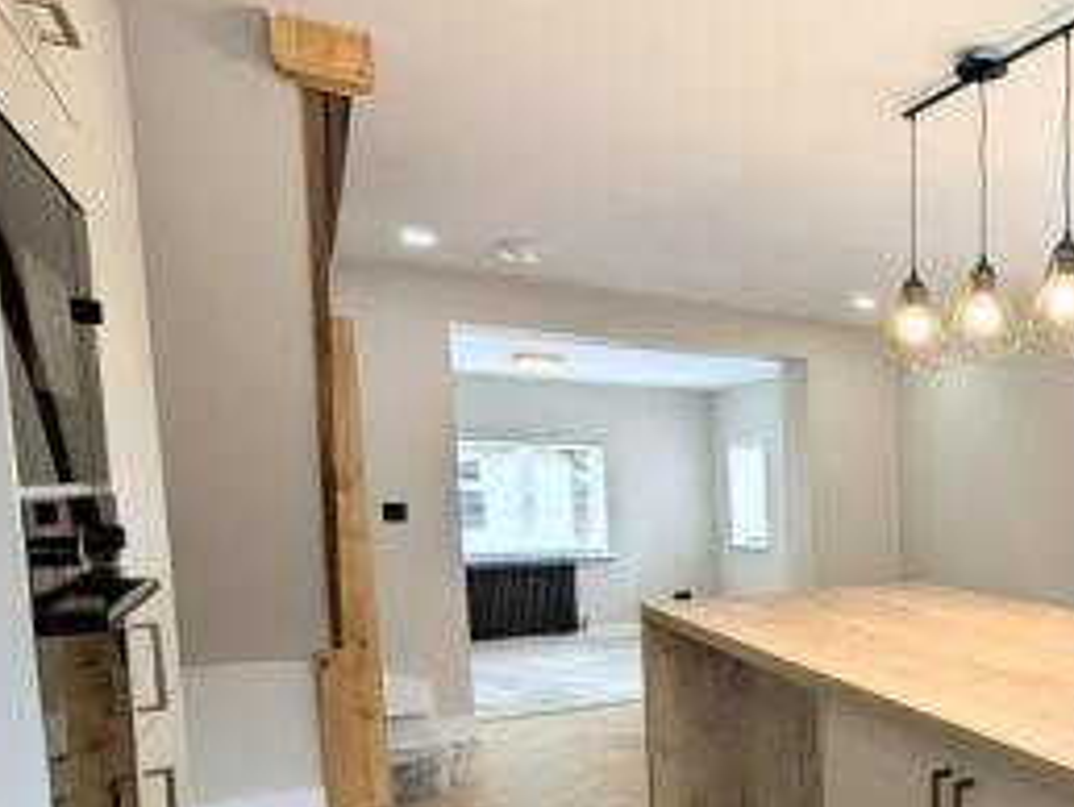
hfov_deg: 48.8
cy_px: 564
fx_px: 838
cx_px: 1149
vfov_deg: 50.1
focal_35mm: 27
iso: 48
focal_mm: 2.02
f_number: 1.7
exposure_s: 1/194
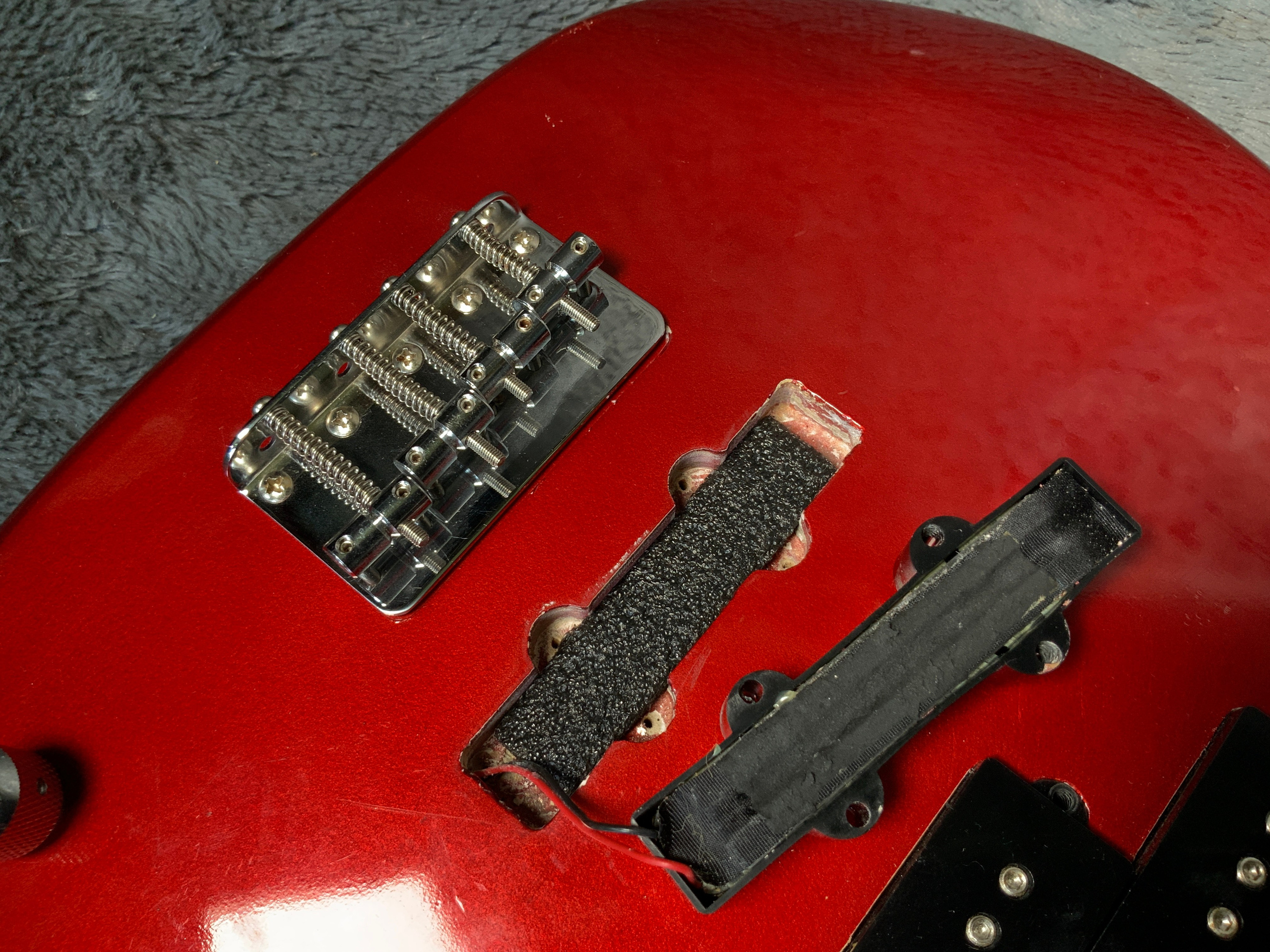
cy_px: 476
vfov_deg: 48.2
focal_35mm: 29
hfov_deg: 61.7
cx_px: 635
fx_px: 1064
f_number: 1.8
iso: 80
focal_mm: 3
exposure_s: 1/52
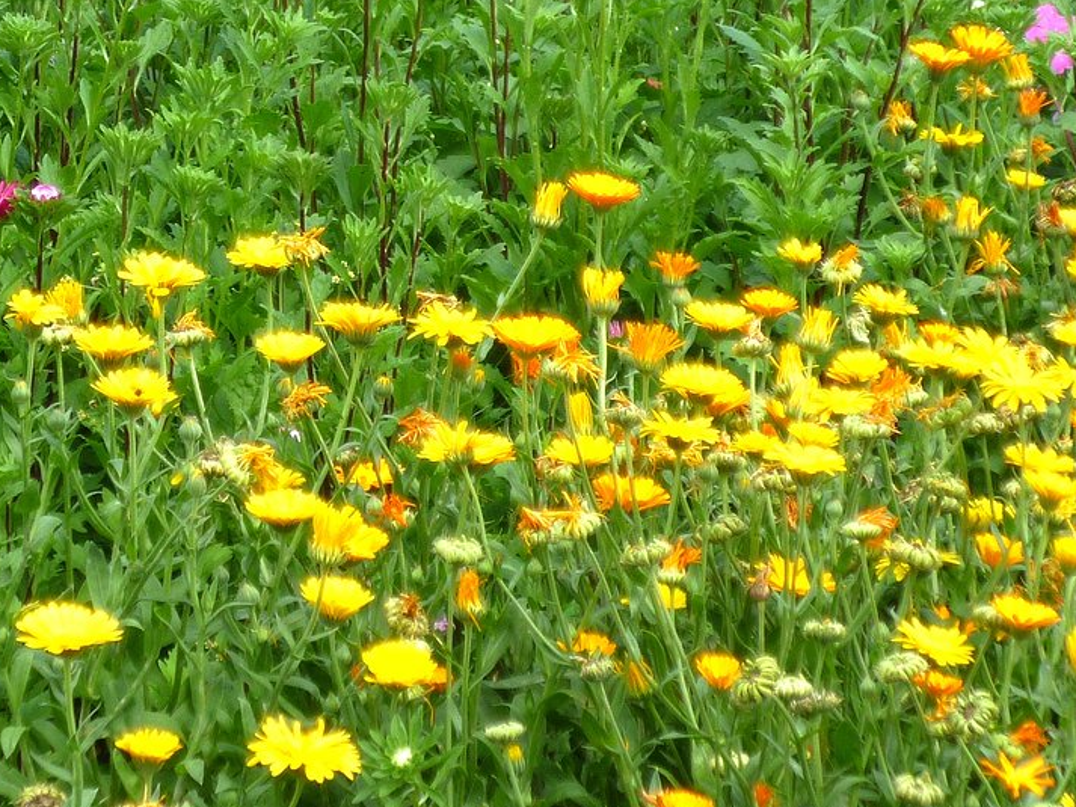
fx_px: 5223
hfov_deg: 11.8
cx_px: 388
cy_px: 262
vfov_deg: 8.8
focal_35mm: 168
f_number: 4.9
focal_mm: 13.2
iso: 80
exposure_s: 1/160
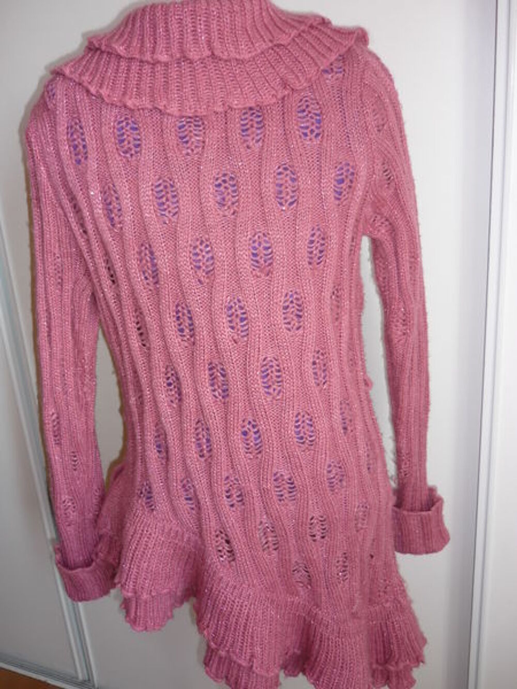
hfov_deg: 43.0
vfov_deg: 55.3
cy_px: 344
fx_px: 657
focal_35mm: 33
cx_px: 258
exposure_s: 1/30
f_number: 2.8
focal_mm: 5.5
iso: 100
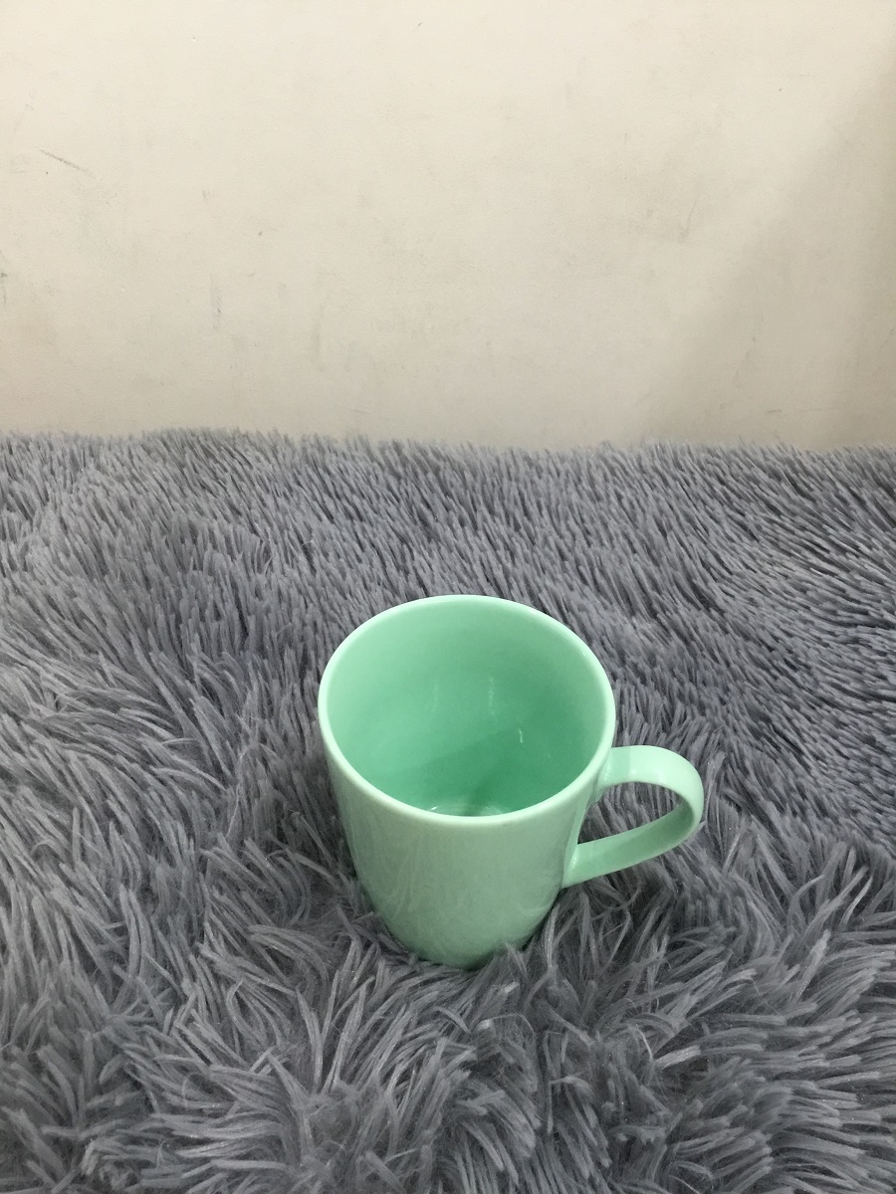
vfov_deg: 58.4
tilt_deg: -44.4
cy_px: 597
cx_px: 448
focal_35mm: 31
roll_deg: -1.0
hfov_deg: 45.4
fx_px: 1070
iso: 125
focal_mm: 3.3
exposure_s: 1/33
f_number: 2.4
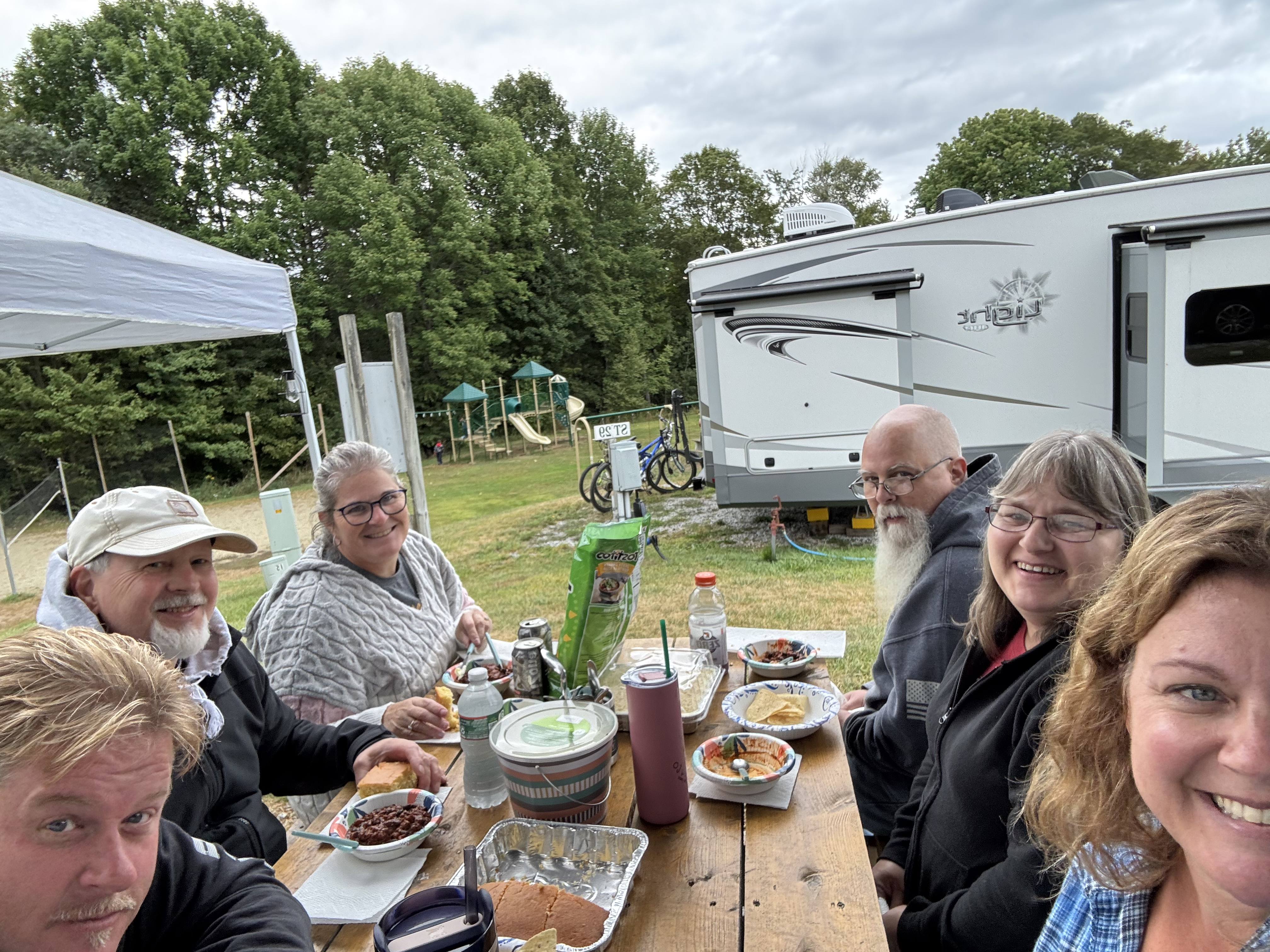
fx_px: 844
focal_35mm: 23
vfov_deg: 58.9
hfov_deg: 73.9
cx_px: 635
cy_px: 476
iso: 64
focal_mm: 2.69
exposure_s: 1/121
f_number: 1.9
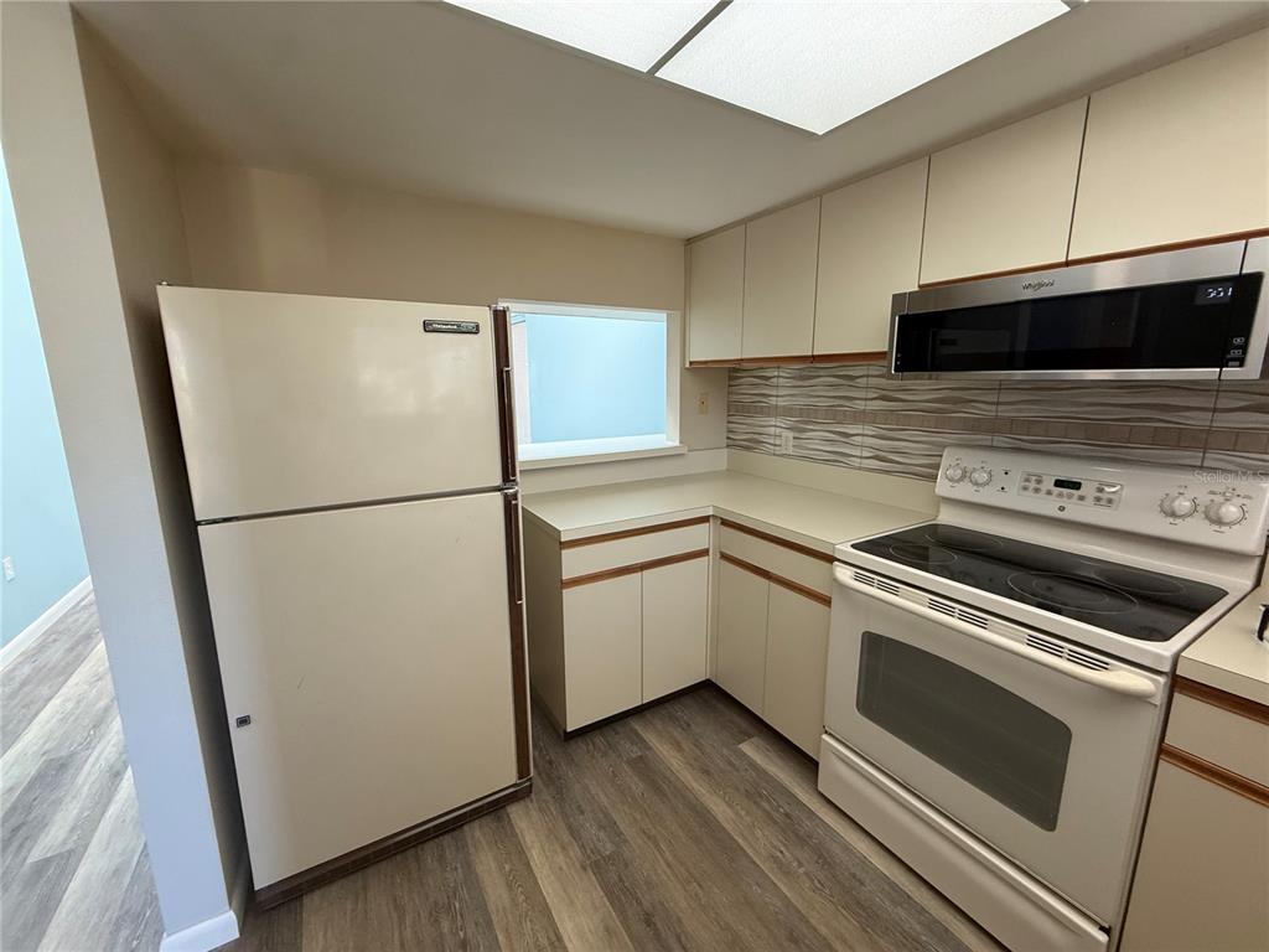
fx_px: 513
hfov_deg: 102.1
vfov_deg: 85.7
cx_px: 634
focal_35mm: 14
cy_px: 476
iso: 200
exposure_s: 1/120
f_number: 2.2
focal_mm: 2.22
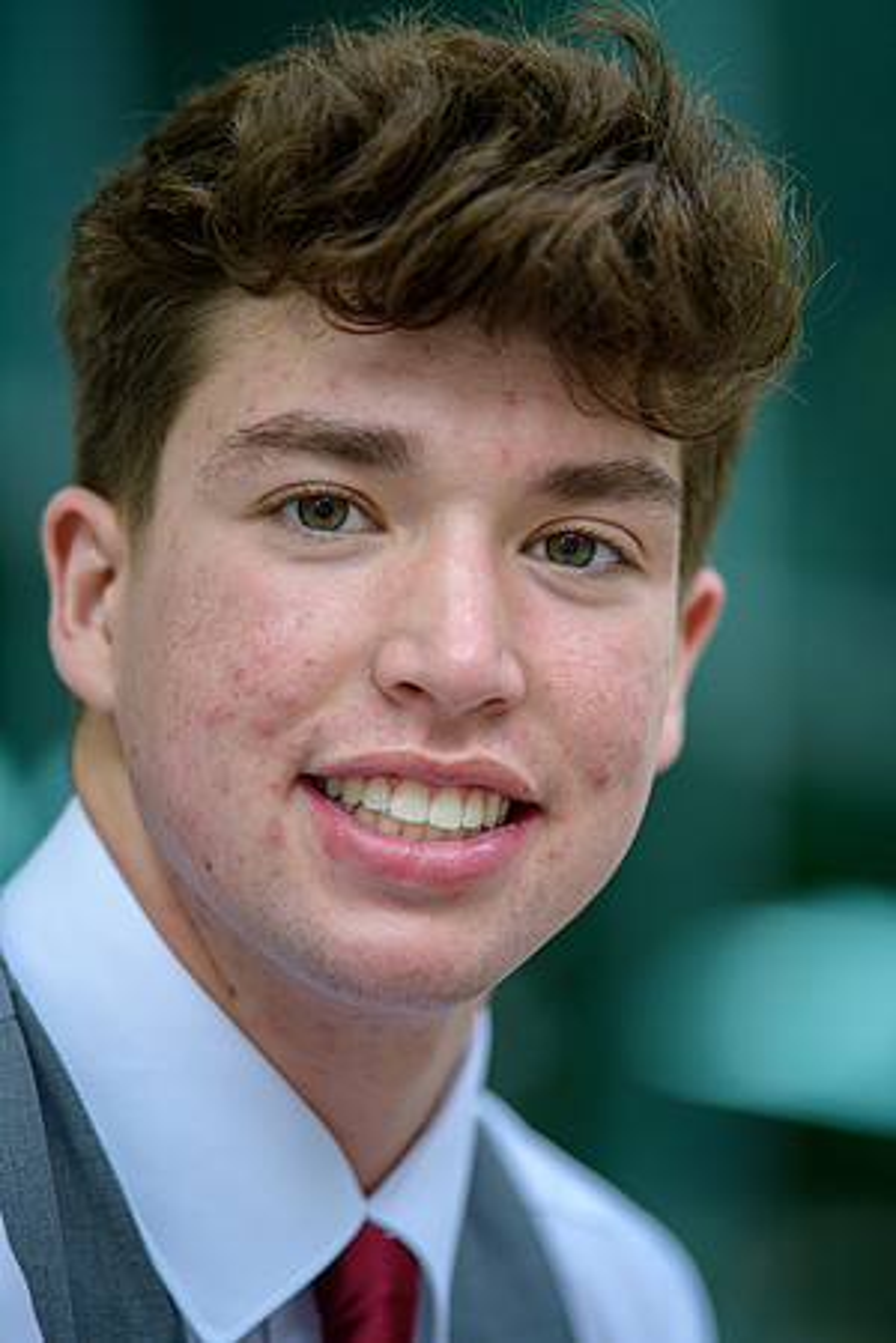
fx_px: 6160
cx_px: 448
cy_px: 672
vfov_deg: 12.5
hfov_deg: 8.3
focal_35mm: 165
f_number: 2.8
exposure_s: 1/320
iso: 250
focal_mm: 165
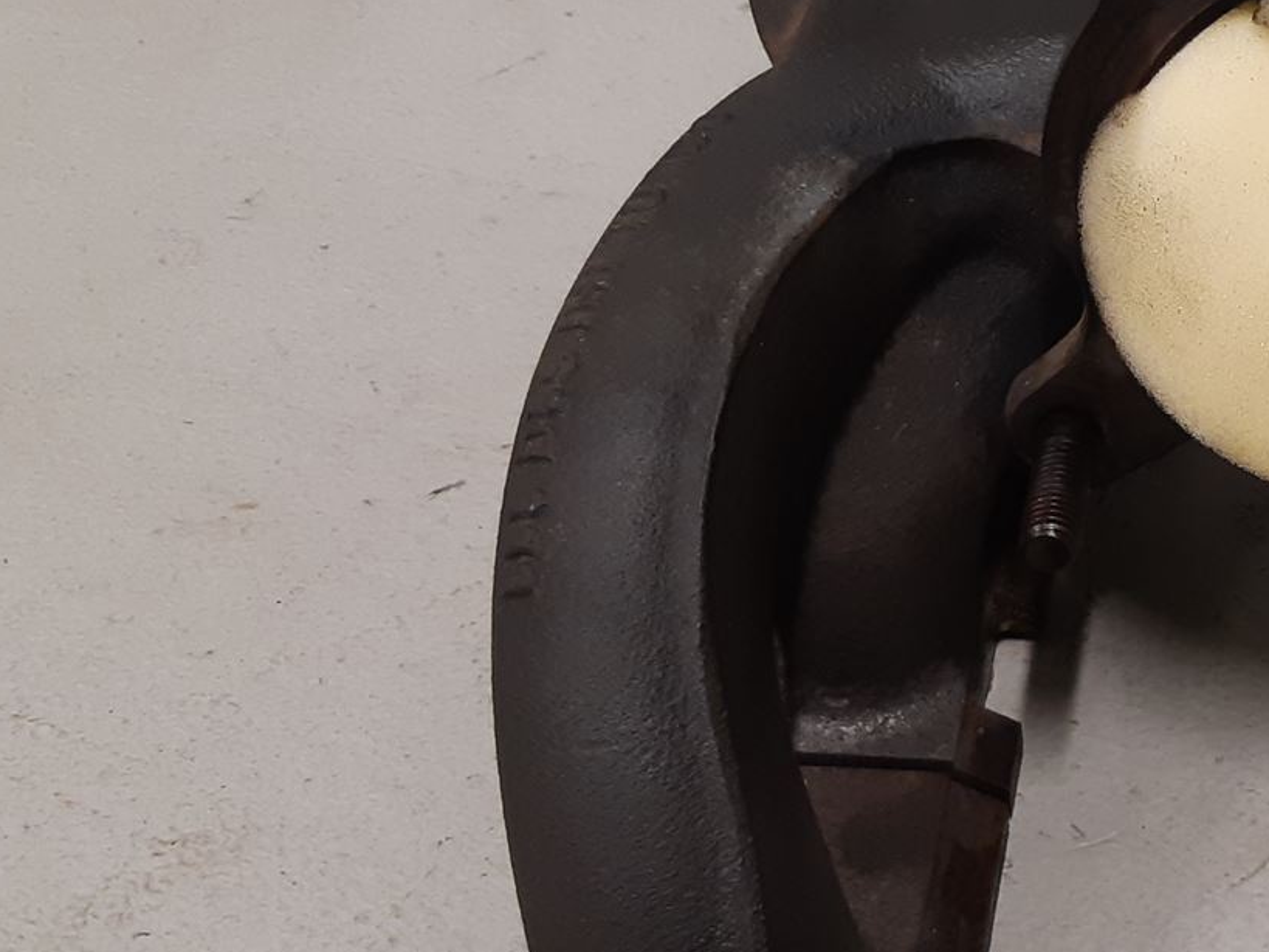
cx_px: 1373
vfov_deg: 22.6
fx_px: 2383
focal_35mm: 65
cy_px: 417
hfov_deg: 27.5
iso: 125
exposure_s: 1/50
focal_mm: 3.93
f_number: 1.7
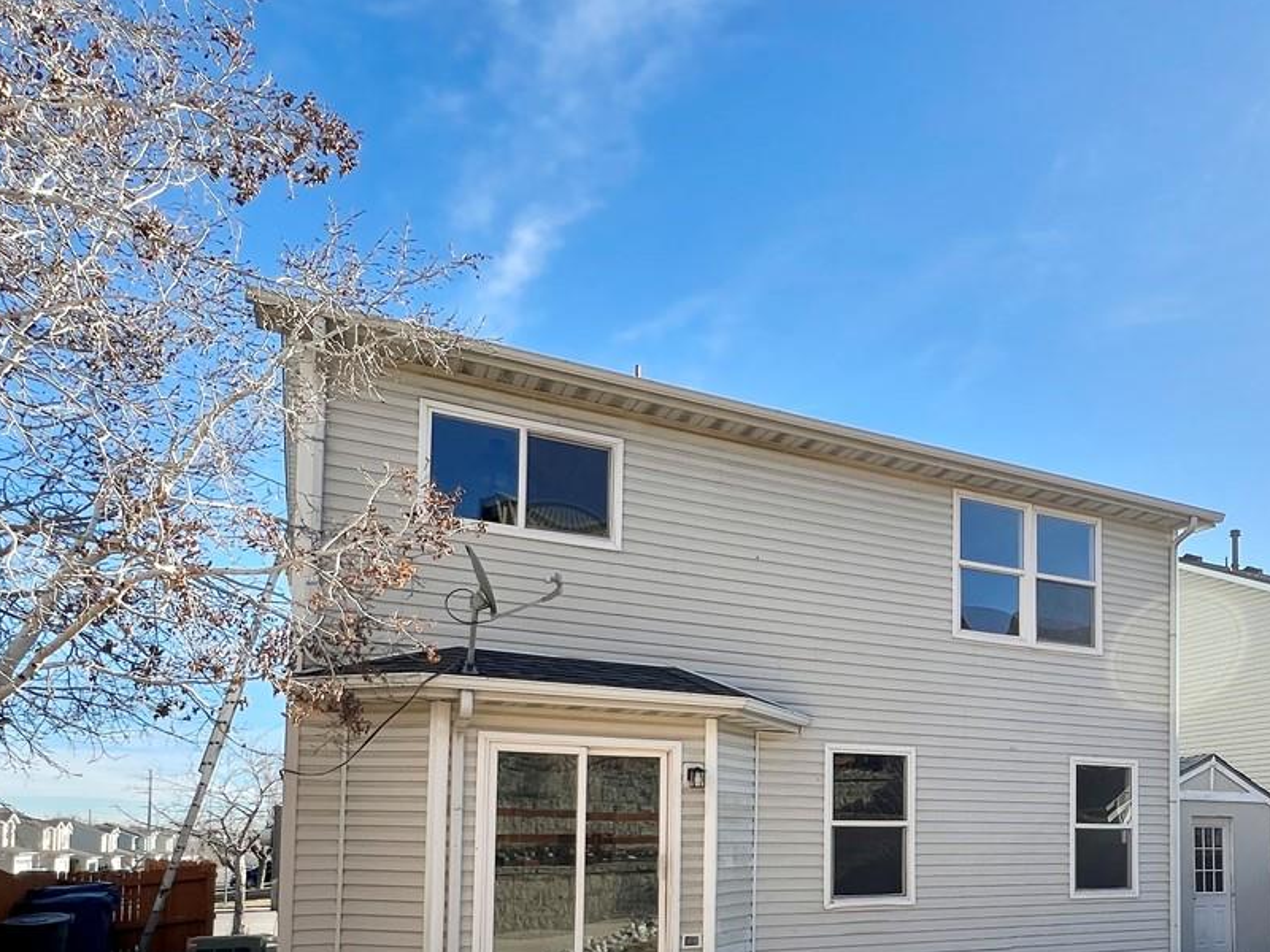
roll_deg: +0.1
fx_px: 954
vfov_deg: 49.1
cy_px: 797
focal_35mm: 26
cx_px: 946
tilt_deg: +1.5
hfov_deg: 63.5
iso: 32
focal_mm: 1.57
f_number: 1.8
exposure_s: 1/935
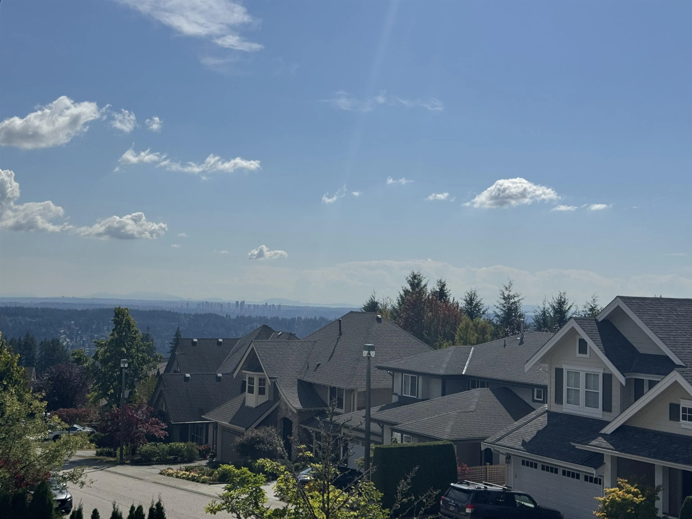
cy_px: 260
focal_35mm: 48
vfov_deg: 30.3
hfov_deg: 39.7
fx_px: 960
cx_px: 346
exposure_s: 1/15385
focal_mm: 6.76
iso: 64
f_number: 1.78
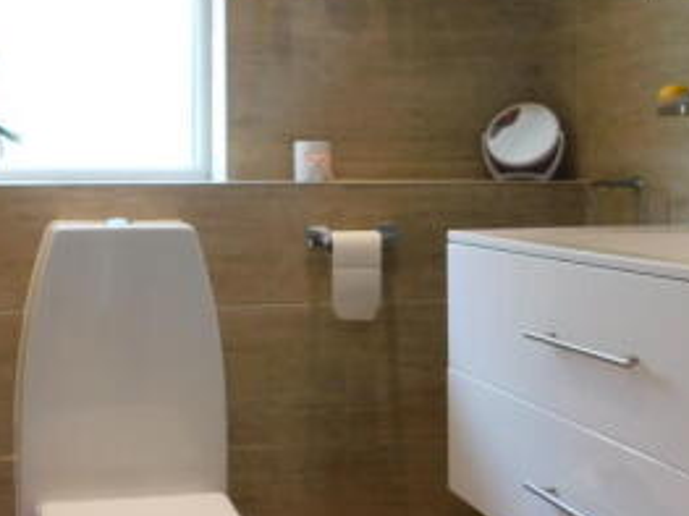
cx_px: 145
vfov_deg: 28.4
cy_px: 177
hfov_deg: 36.3
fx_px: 1015
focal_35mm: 51
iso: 140
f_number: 3
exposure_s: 1/30
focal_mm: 4
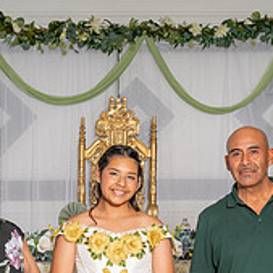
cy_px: 361
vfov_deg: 14.0
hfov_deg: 14.7
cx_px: 131
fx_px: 1062
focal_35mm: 119
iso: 200
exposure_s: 1/200
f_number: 6.3
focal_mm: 32
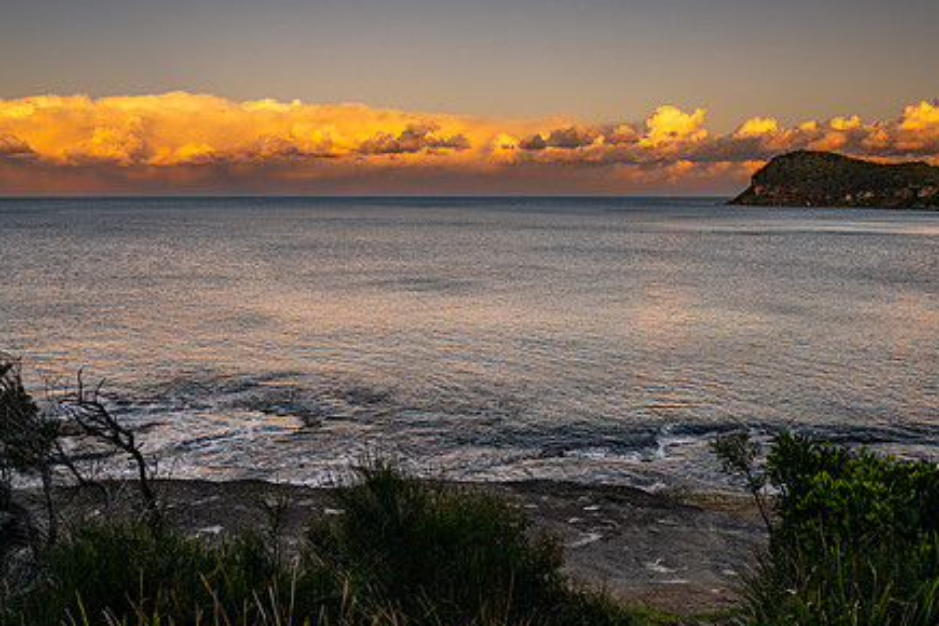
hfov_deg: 58.7
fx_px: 835
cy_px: 342
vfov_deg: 41.1
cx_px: 443
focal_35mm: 32
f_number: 8
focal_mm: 24
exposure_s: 1/200
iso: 100
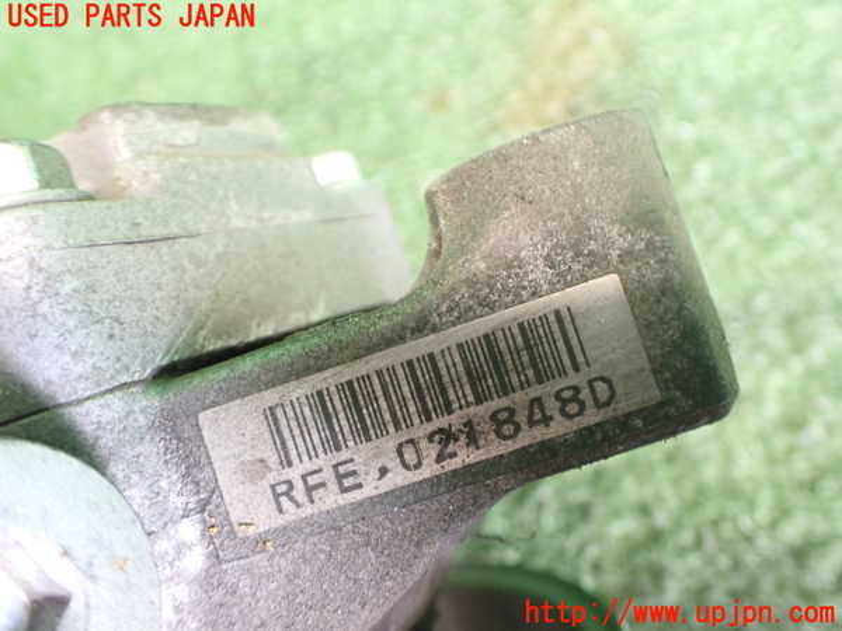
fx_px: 730
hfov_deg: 60.0
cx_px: 421
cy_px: 316
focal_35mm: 30
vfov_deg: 46.8
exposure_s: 1/30
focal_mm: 5.4
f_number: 2.3
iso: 800
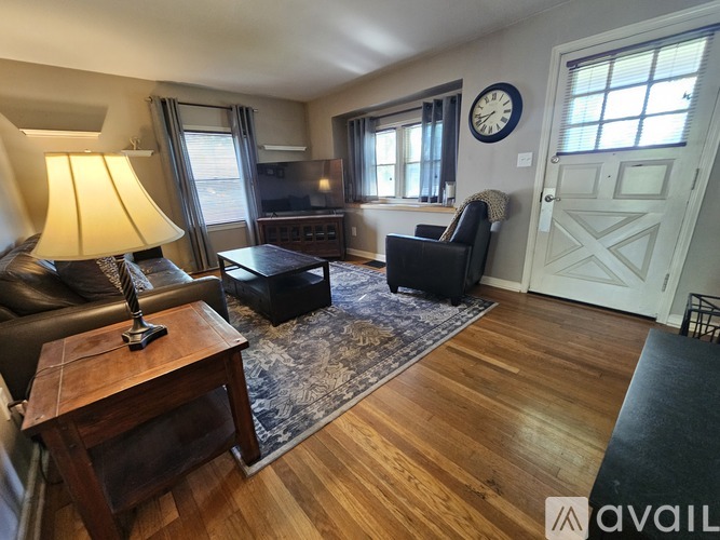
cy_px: 270
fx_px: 270
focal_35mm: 13
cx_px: 360
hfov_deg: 106.2
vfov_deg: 89.9
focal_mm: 2.2
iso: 400
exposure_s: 1/30
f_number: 2.2
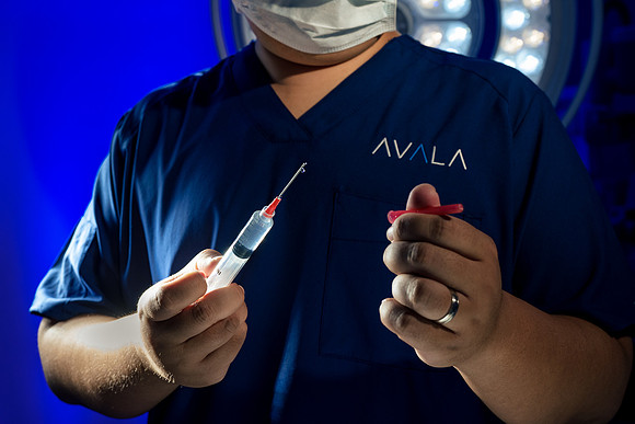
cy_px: 212
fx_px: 882
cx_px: 318
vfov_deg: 27.0
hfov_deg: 39.6
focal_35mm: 50
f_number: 7.1
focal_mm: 50
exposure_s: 1/100
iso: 400
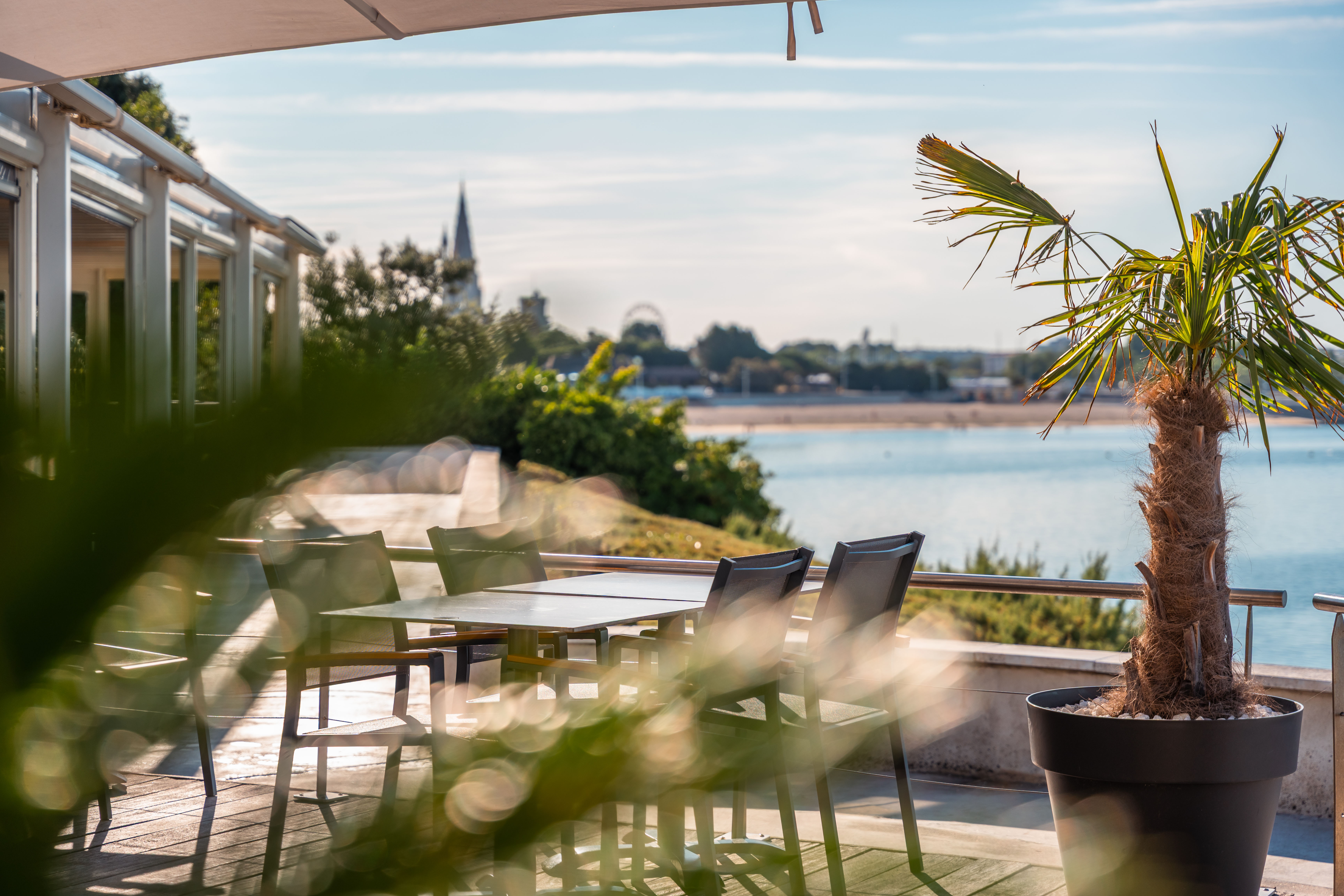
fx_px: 2650
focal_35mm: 71
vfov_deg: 19.2
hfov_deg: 28.5
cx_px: 672
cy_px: 451
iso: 100
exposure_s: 1/1250
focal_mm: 70
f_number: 2.8
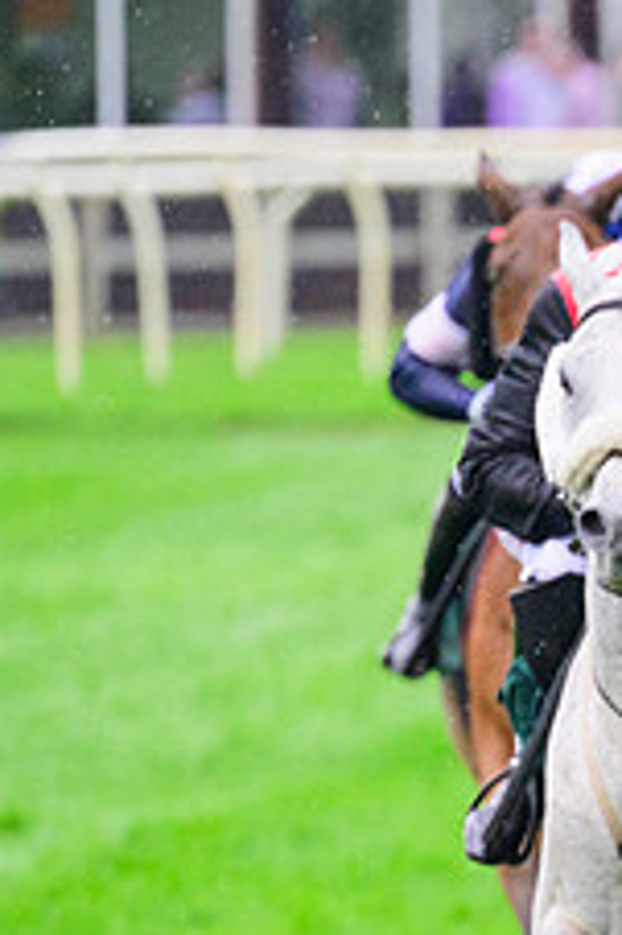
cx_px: 1372
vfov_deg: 1.7
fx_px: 31483
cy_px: 884
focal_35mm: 1213
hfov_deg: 1.1
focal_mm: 400
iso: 2000
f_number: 5.6
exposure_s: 1/1600
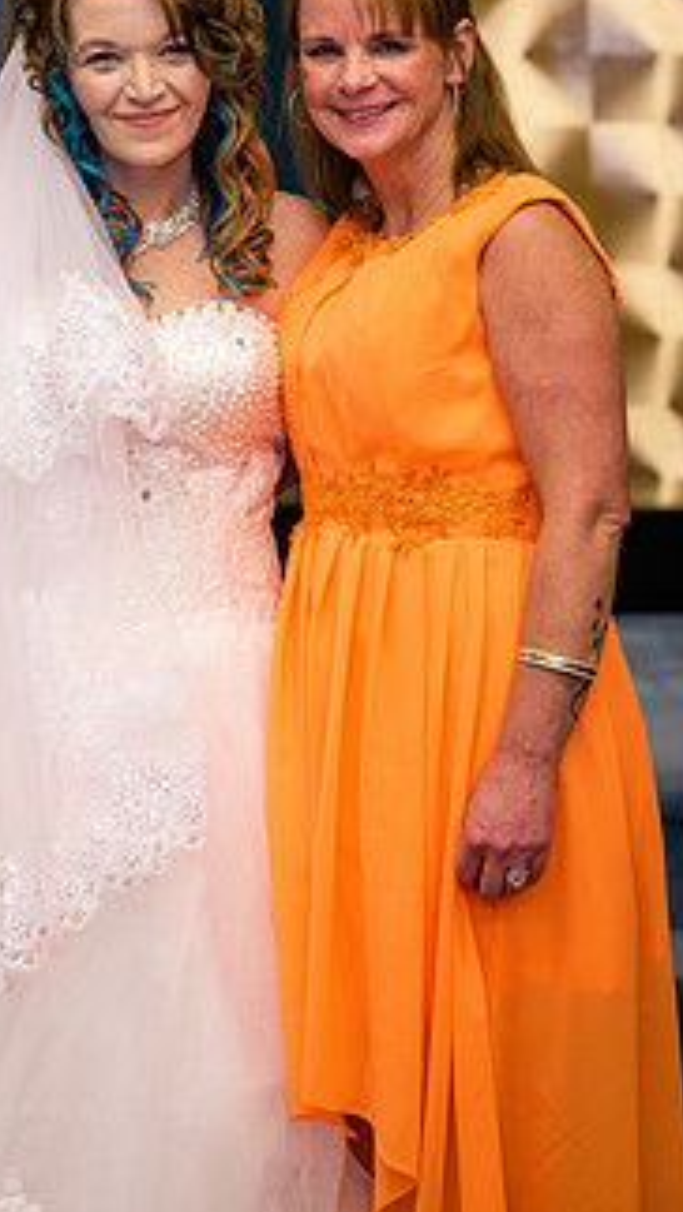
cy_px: 375
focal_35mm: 124
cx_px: 169
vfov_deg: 17.2
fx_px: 3987
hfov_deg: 9.8
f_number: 3.2
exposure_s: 1/160
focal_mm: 85
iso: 800
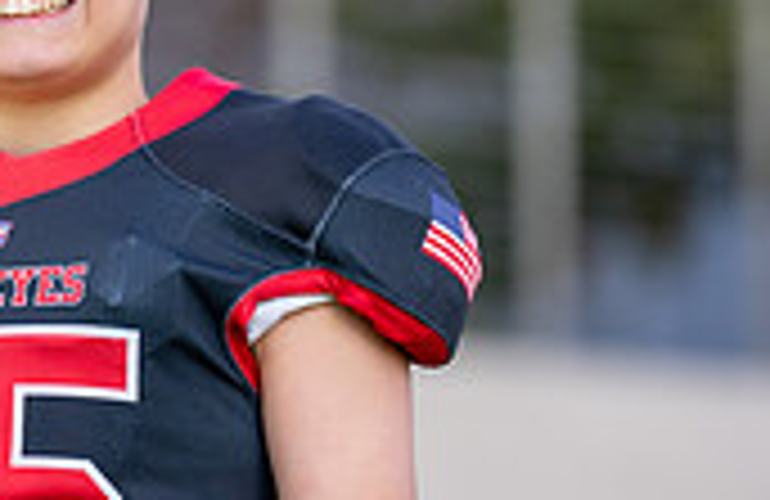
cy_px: 331
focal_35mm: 591
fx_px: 12538
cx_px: 99
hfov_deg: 3.5
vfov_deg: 2.3
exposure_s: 1/500
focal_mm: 160
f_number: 2.8
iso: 100
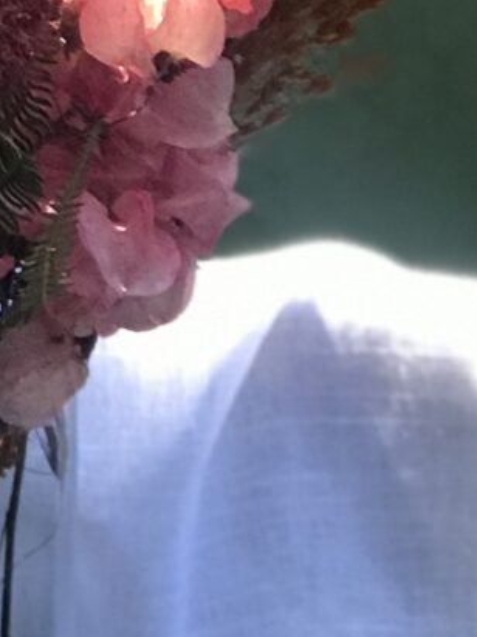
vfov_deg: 6.9
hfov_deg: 5.2
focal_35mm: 284
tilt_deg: -9.0
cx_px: -198
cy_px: -274
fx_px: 5221
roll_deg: +1.4
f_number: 2.8
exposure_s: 1/60
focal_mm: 6.6
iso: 80
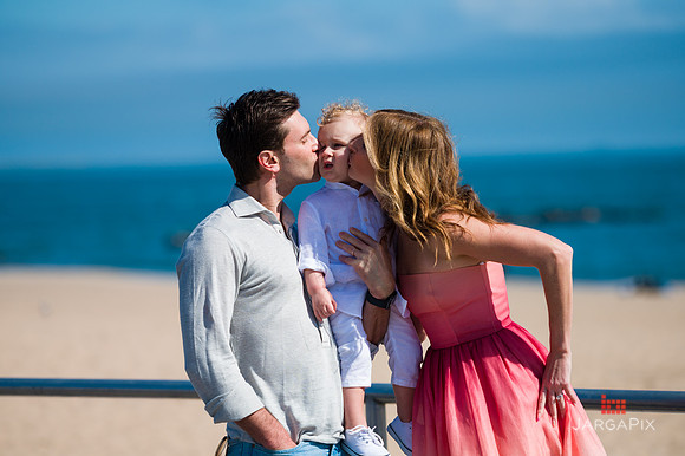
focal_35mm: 170
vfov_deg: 8.1
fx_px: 3233
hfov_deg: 12.1
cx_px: 342
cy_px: 228
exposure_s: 1/5000
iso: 200
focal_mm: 170
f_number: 3.2
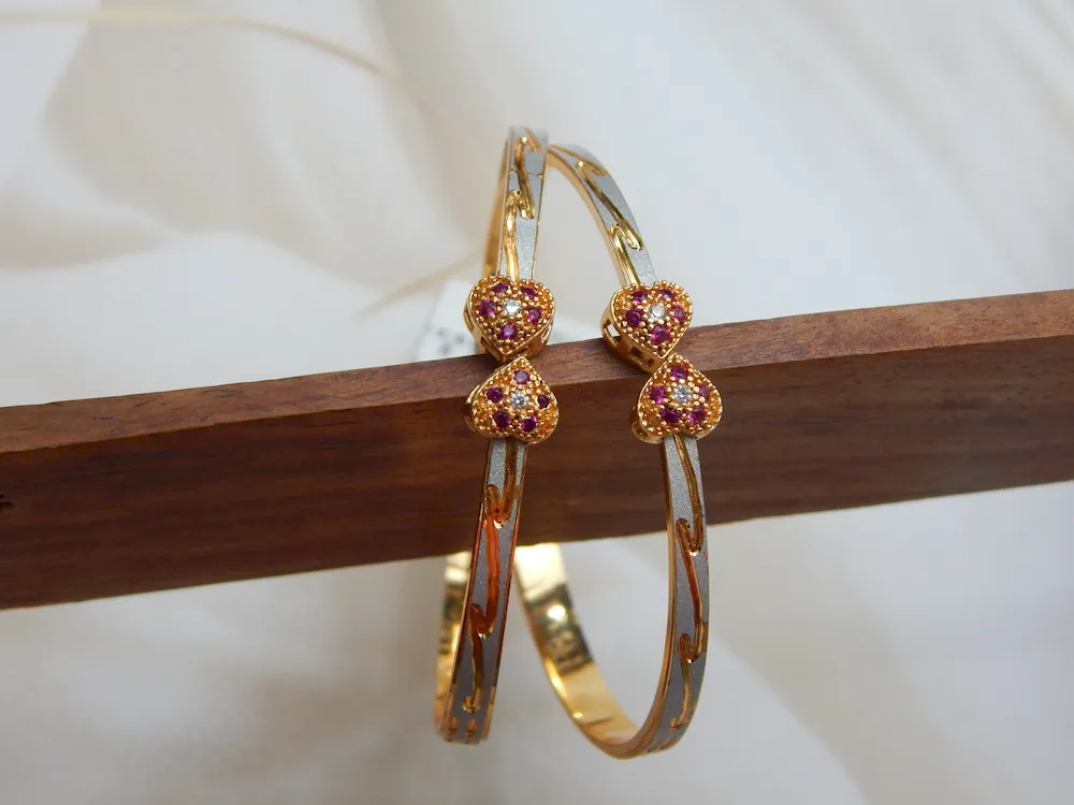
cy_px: 402
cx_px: 537
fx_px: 1489
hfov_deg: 39.7
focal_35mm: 48
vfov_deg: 30.3
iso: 320
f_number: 3.7
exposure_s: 1/30
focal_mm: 8.6
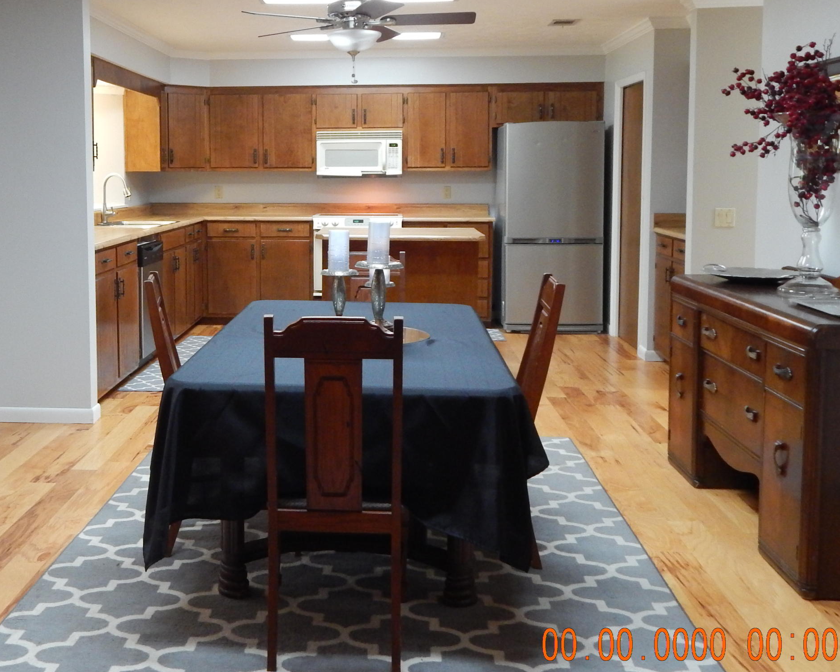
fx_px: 970
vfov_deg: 38.0
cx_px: 283
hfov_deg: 46.1
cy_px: 246
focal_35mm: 39
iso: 400
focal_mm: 4.5
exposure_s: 1/13
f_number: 3.1
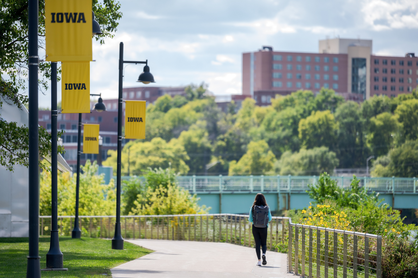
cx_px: 209
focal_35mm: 200
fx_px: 2322
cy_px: 139
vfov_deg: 6.9
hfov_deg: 10.3
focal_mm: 200
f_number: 2.8
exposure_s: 1/1600
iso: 250
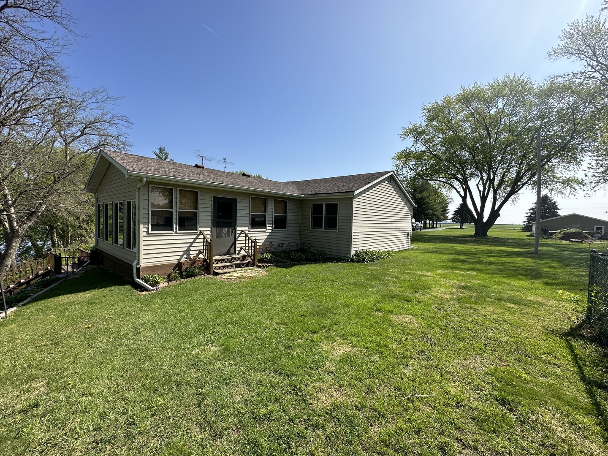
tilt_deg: -2.3
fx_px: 246
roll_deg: -2.2
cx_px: 304
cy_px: 228
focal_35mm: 14
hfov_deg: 102.1
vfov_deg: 85.7
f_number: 2.2
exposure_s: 1/1949
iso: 50
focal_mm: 2.22
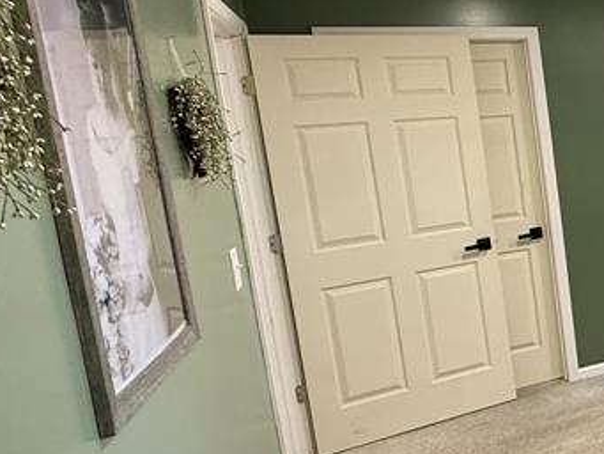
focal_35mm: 42
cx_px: 857
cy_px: 192
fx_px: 733
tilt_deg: -7.9
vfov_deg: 34.3
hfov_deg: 30.4
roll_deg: +4.3
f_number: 2.2
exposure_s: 1/60
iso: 250
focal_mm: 2.22
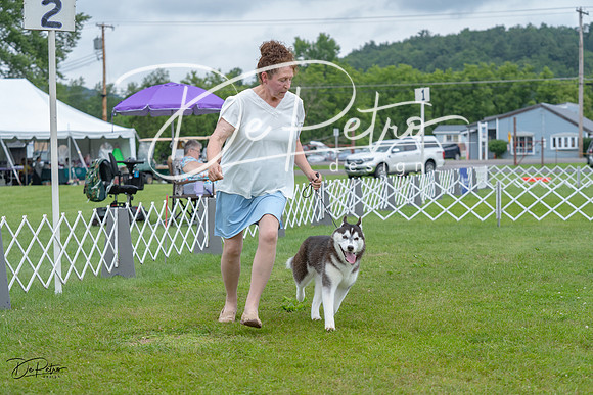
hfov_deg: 25.7
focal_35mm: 79
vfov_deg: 17.3
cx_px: 296
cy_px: 198
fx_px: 1302
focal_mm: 79
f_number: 4.5
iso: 400
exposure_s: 1/1000
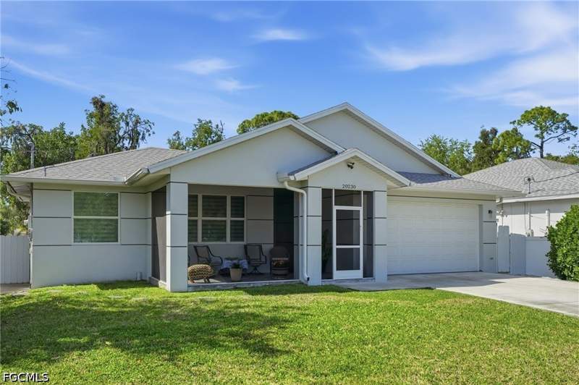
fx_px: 466
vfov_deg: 44.9
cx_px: 290
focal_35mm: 29
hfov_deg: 63.7
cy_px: 192
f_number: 9
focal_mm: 29
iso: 400
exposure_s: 1/3200
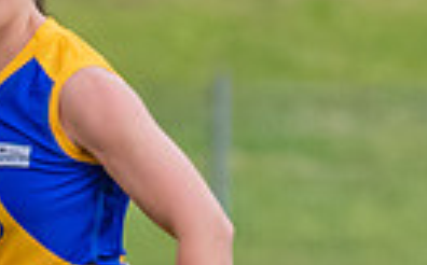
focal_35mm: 2497
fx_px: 29009
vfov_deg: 0.5
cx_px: -928
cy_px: 430
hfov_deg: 0.8
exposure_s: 1/1250
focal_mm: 280
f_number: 5.6
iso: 1600
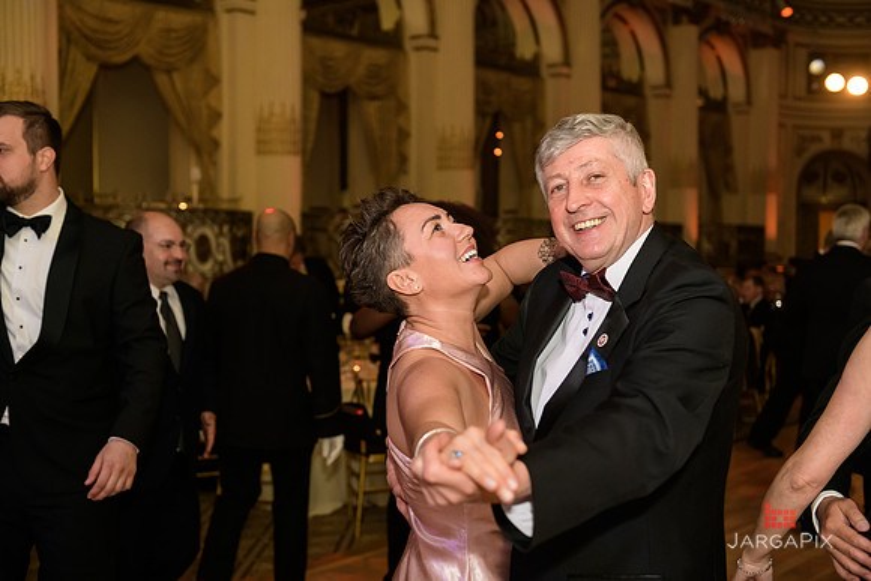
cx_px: 436
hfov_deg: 41.1
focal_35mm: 48
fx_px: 1162
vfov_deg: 28.1
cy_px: 290
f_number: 3.2
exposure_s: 1/100
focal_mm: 48
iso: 1600
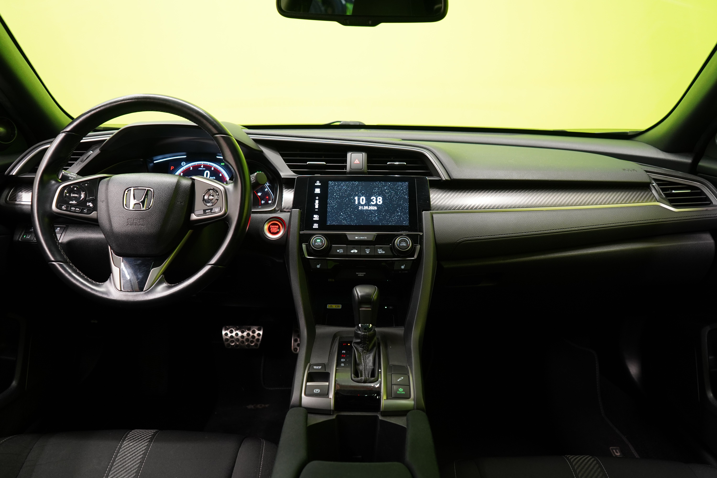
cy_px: 239
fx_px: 558
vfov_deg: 46.4
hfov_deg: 65.5
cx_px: 358
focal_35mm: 28
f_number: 5
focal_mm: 28
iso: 1250
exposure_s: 1/25
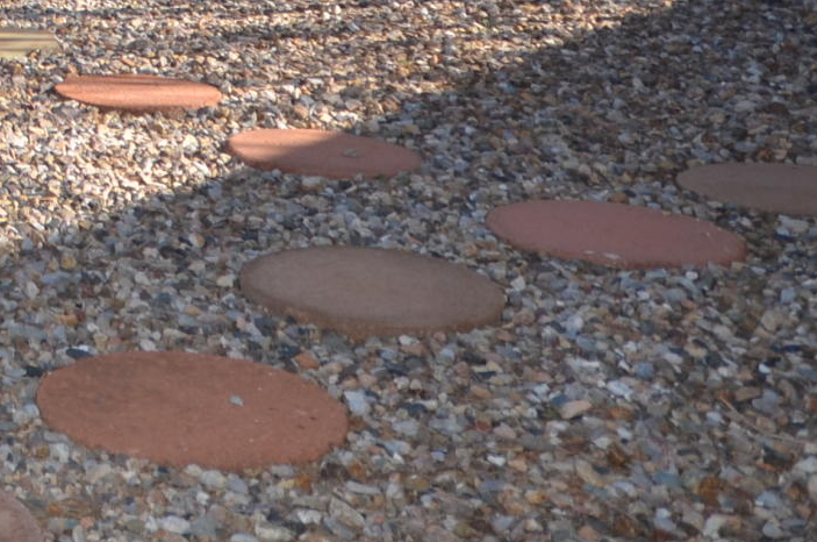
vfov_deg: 17.4
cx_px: -402
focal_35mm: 64
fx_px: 1450
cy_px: -418
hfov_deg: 24.6
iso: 100
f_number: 5.6
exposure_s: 1/250
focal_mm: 10
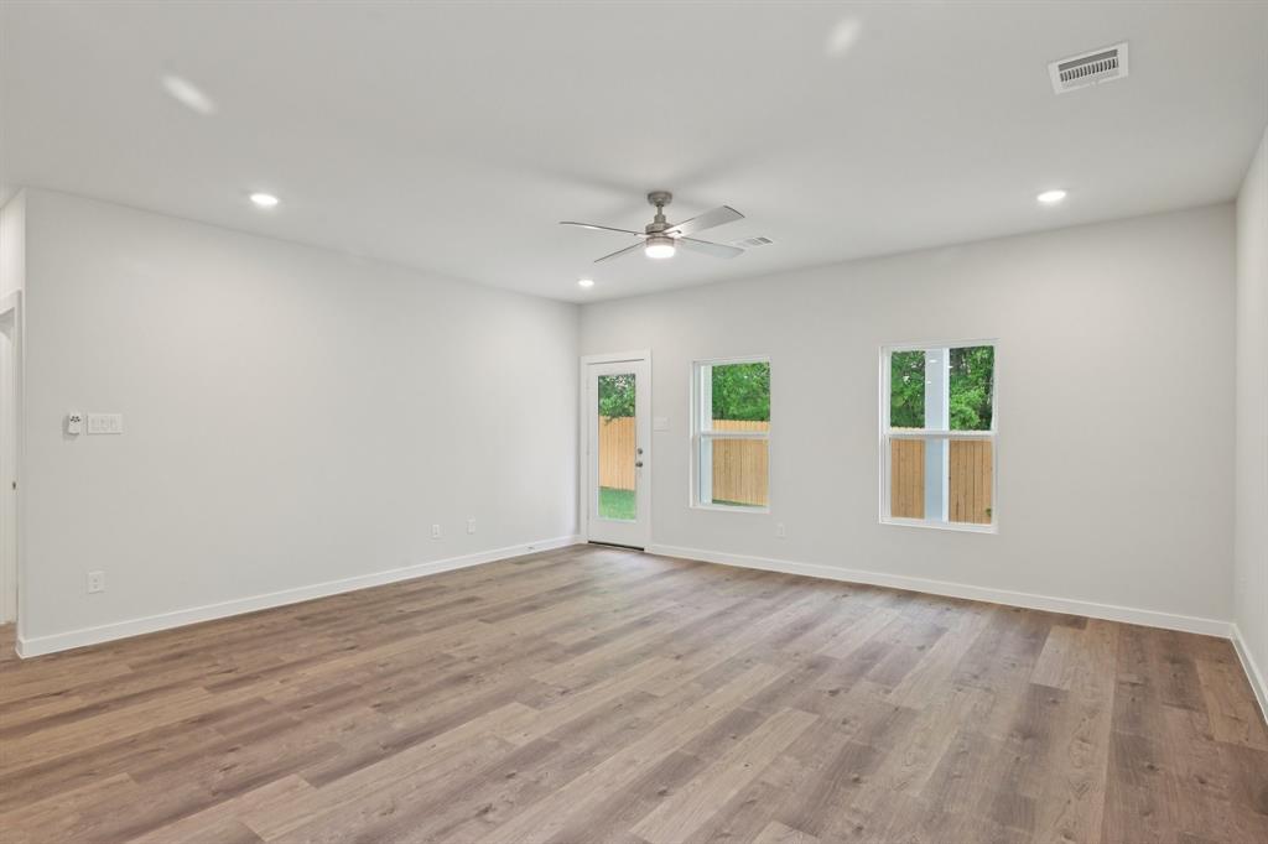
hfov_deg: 88.5
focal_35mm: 18
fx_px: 651
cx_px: 634
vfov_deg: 65.9
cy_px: 422
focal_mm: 18.5
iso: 400
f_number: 8
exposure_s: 1/15
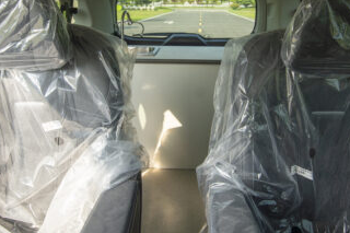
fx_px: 292
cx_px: 185
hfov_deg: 61.9
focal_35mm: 30
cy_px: 77
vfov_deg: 42.9
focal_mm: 16
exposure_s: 1/320
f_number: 4.5
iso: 100
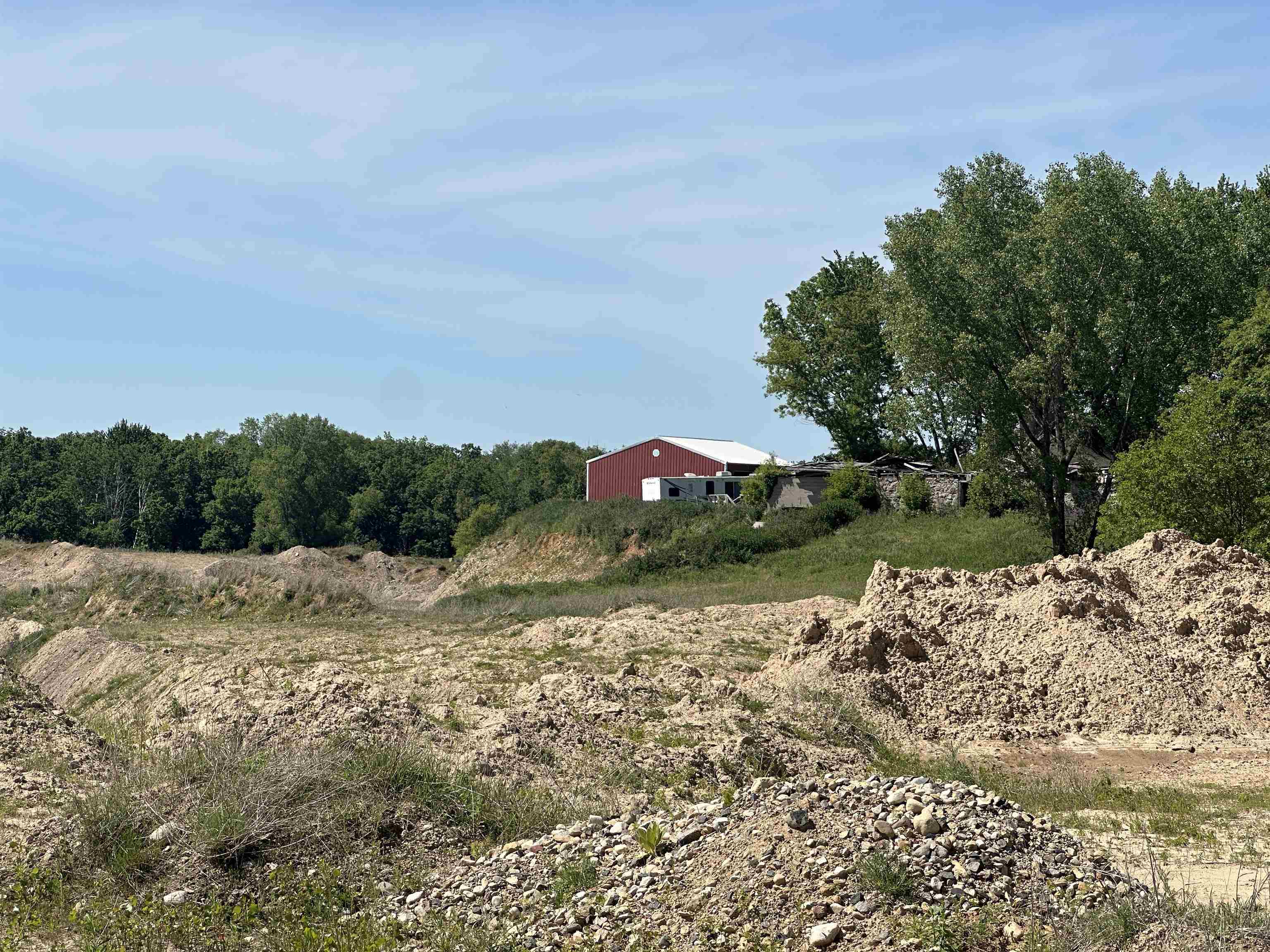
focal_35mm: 77
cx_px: 635
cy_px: 476
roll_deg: -0.9
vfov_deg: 19.1
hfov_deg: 25.3
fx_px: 2825
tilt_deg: +1.6
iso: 32
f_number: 2.8
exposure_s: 1/1064
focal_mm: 9
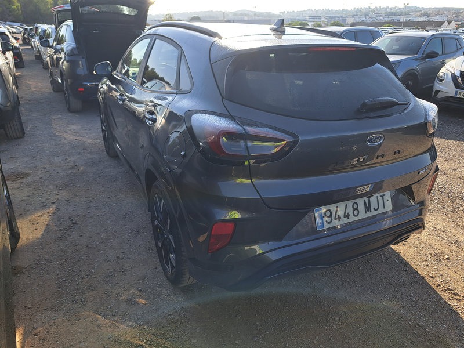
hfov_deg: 71.6
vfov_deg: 56.8
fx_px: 322
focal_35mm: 24
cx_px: 232
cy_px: 174
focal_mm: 5.23
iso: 50
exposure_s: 1/697
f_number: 1.8
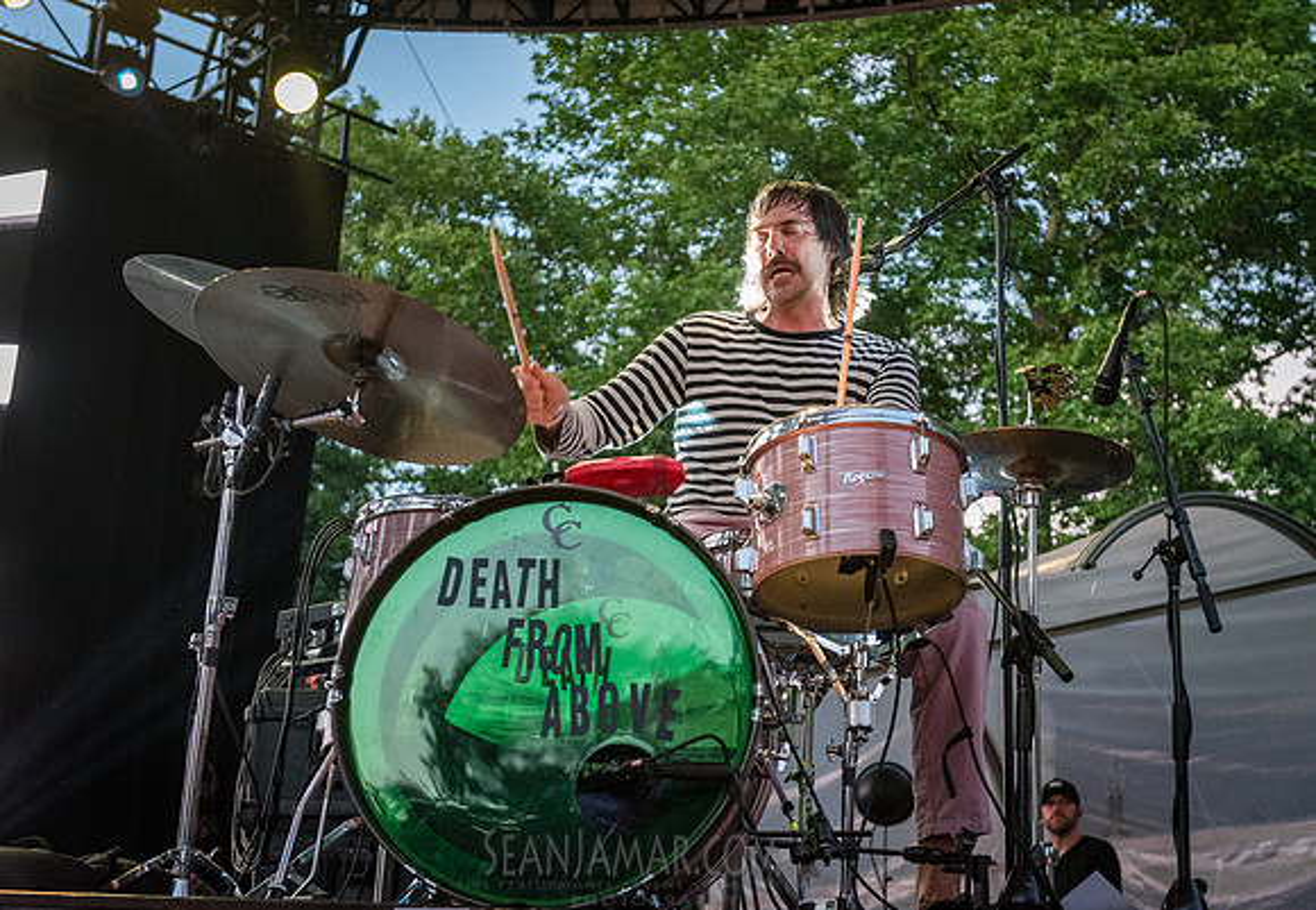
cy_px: 399
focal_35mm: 58
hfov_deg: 34.3
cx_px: 749
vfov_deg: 24.1
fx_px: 2127
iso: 4000
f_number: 4
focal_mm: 50
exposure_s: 1/320
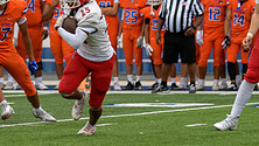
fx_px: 3675
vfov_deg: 2.3
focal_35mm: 535
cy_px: 25
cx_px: -19
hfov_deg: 4.0
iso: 500
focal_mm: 195
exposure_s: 1/800
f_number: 3.5
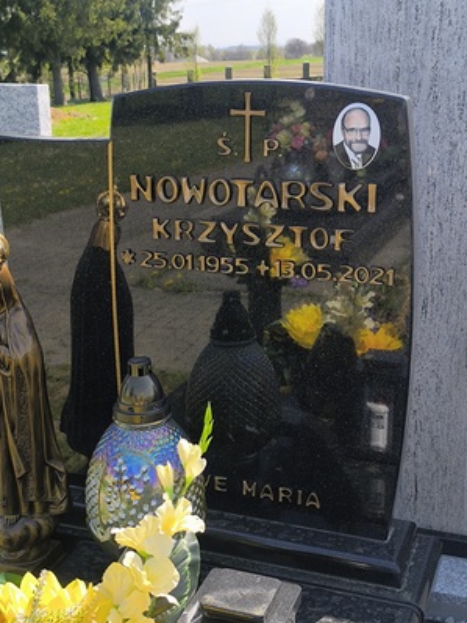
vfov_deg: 40.4
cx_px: 233
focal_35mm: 47
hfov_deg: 30.9
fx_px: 846
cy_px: 315
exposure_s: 1/561
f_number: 1.65
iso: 50
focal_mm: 6.14
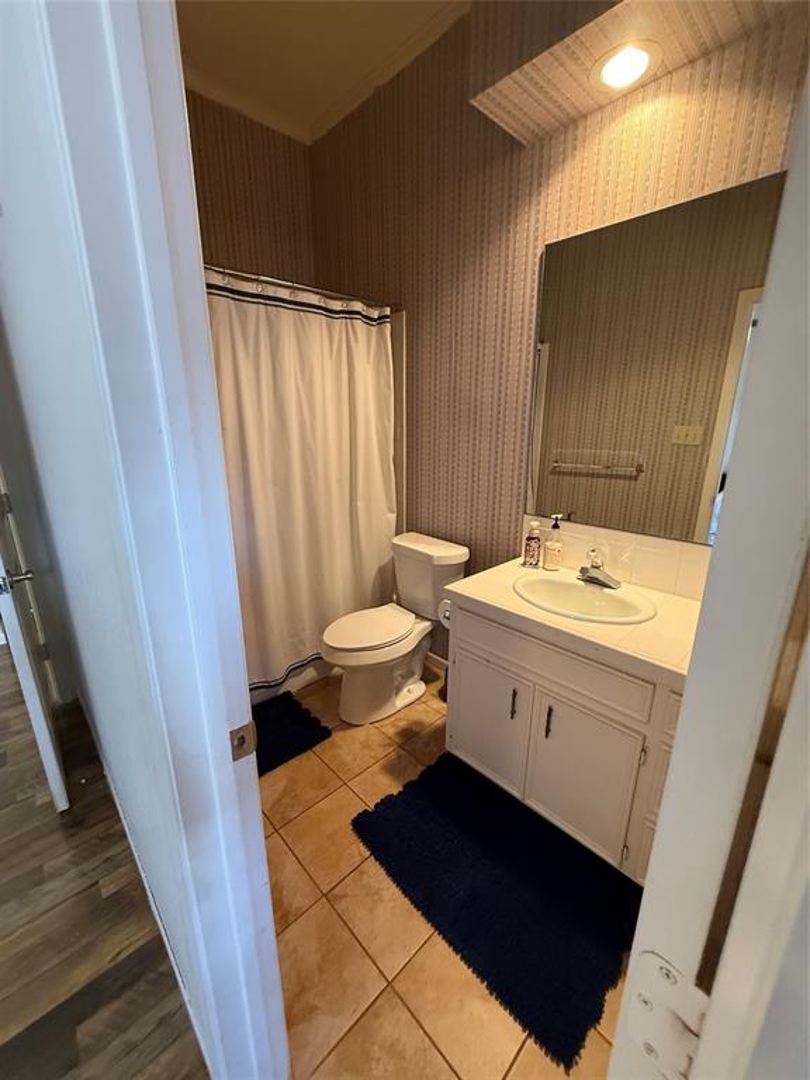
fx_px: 437
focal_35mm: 14
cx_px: 405
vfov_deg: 102.1
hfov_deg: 85.7
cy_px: 540
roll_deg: -0.3
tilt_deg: -15.0
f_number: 2.2
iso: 640
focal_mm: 2.22
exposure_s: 1/60
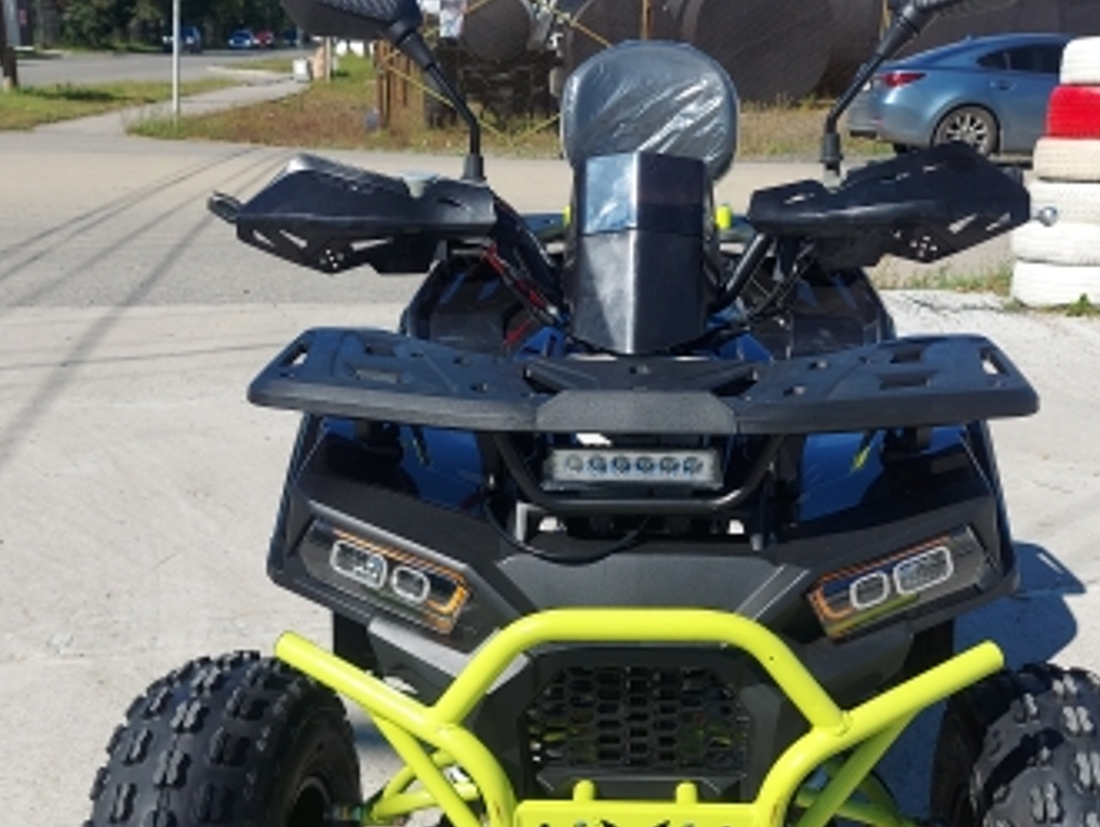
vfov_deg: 34.0
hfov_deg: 44.7
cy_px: 564
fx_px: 1336
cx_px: 607
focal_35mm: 42
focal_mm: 5.23
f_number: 1.8
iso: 40
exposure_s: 1/1733
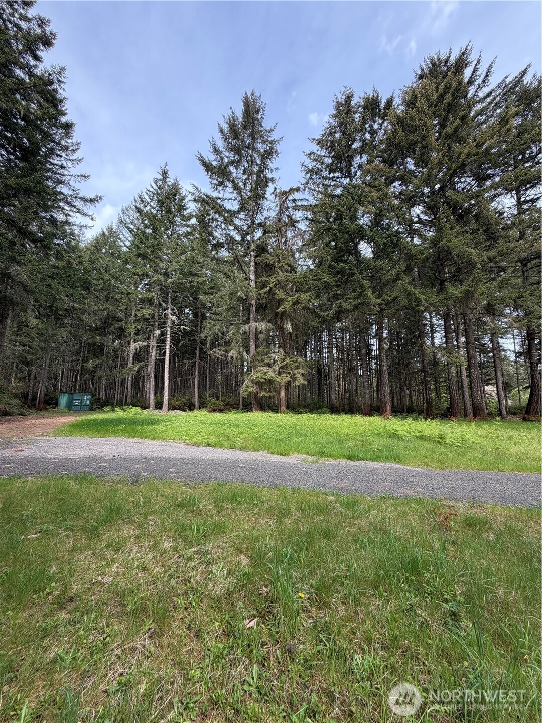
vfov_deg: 102.1
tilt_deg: +10.6
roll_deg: +0.7
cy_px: 362
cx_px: 271
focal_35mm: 14
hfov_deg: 85.7
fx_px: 292
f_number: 2.2
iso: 64
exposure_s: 1/433
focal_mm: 2.22
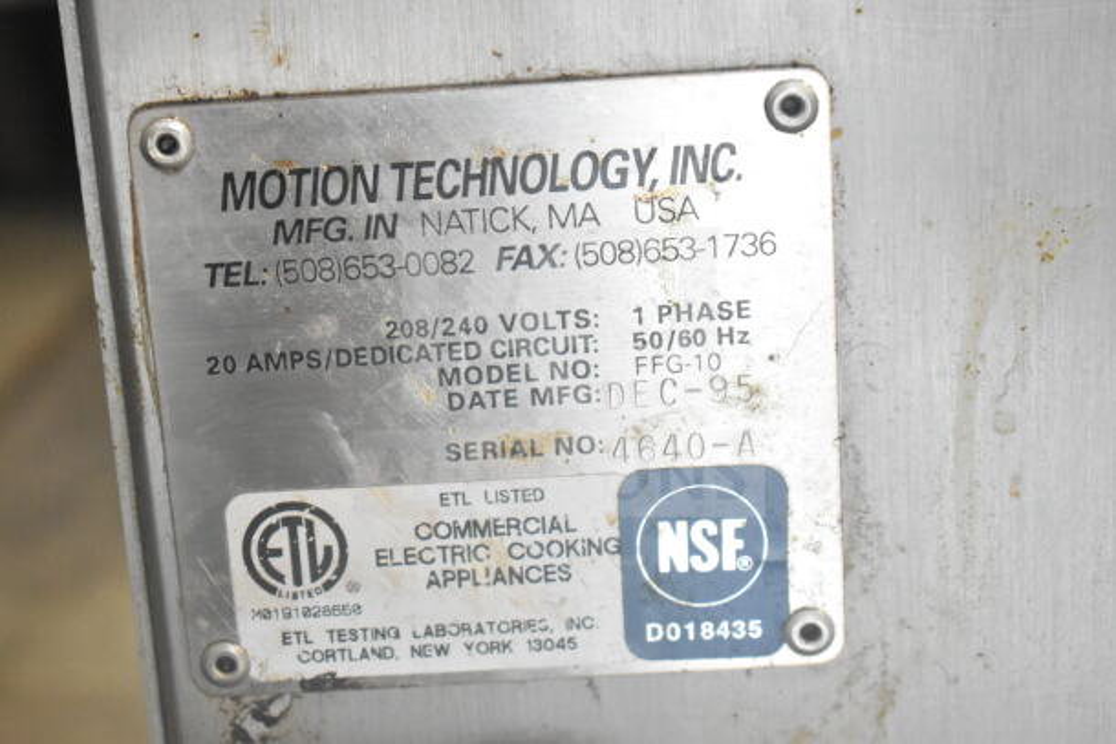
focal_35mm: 78
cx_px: 558
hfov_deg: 26.0
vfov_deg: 17.5
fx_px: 2418
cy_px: 372
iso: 7200
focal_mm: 52
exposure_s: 1/80
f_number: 5.6
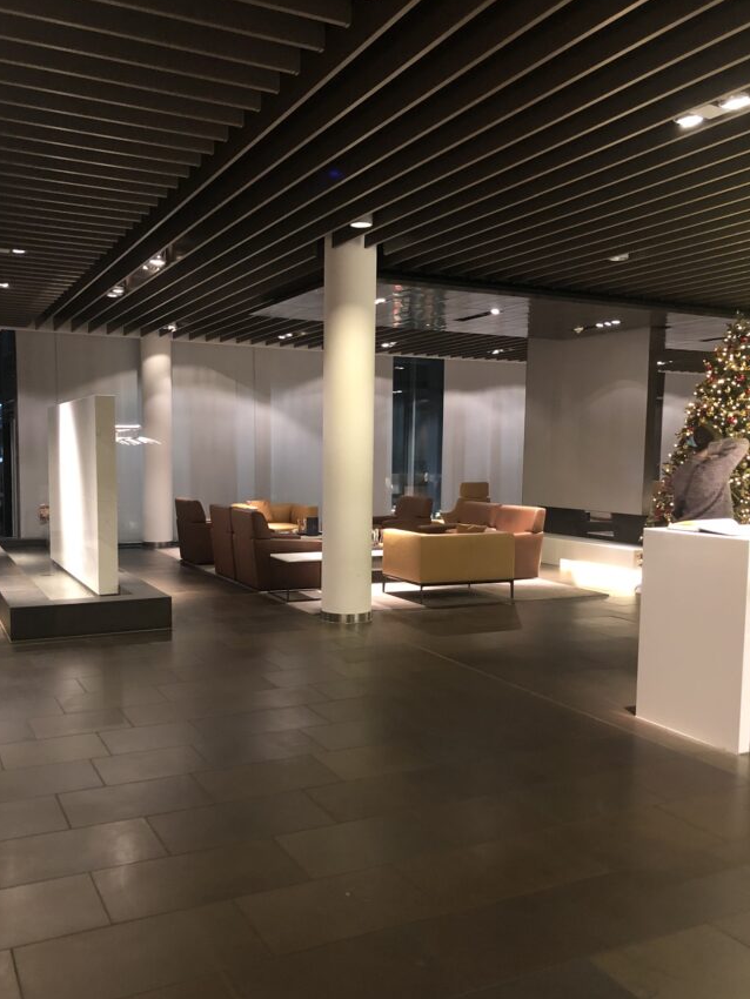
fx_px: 895
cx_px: 347
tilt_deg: -4.4
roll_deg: +0.6
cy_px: 547
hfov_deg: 45.4
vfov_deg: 58.2
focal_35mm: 31
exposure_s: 1/8
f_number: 1.8
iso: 80
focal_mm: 4
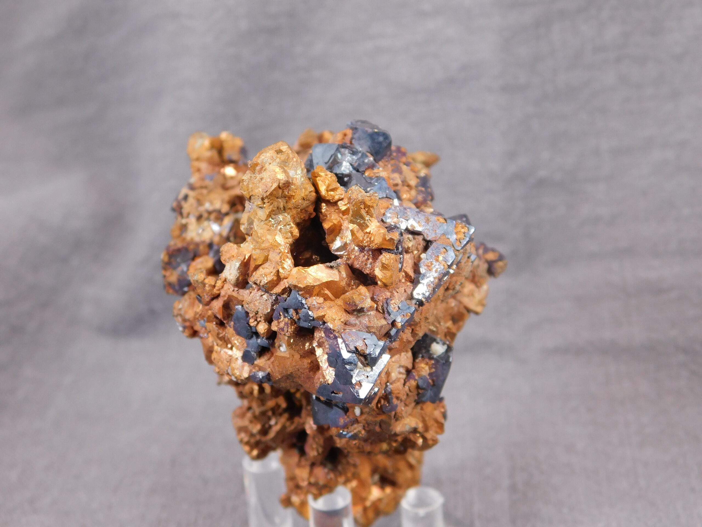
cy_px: 264
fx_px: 1196
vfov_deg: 24.8
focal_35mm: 59
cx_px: 351
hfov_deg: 32.7
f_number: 4
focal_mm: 10.4
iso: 125
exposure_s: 1/100
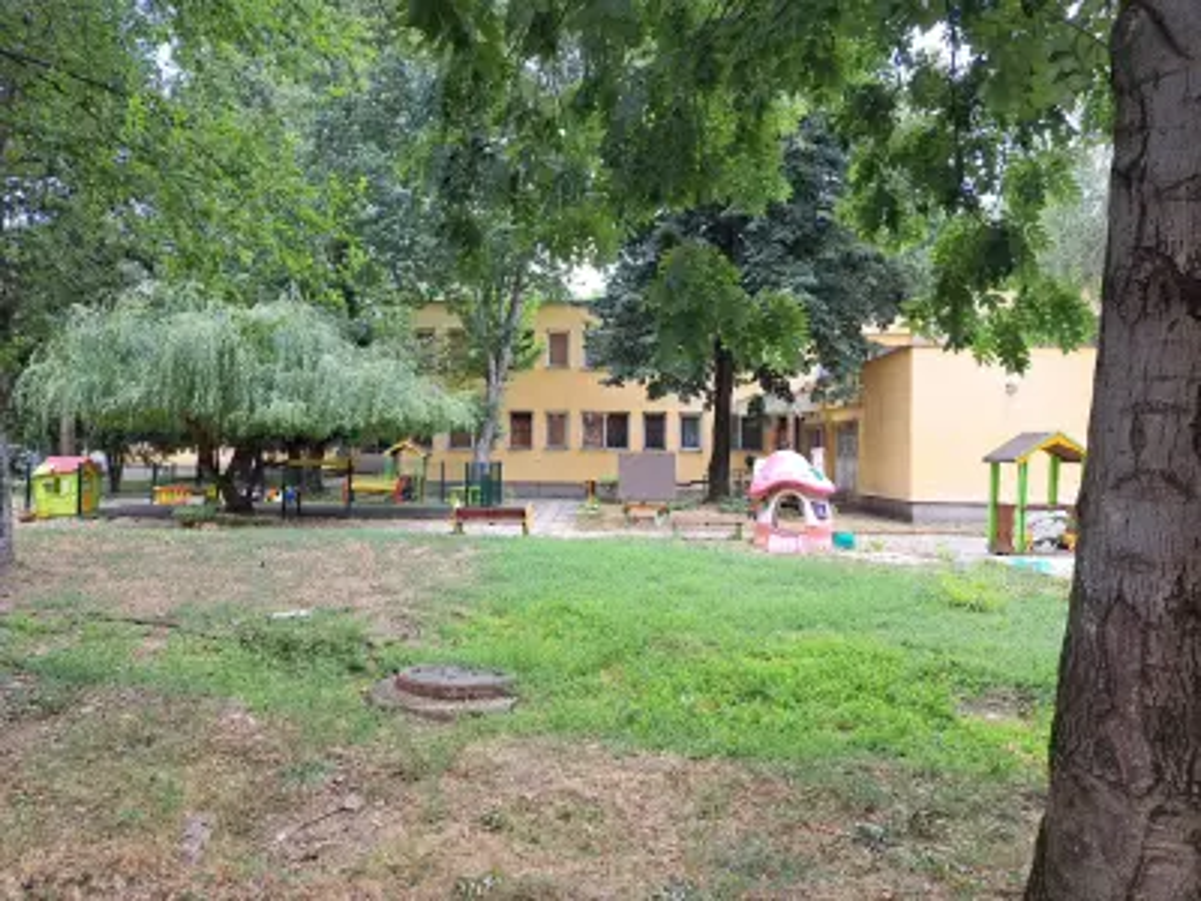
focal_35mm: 24
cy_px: 450
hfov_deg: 71.6
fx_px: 833
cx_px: 600
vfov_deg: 56.8
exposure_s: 1/147
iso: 50
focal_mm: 5.23
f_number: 1.8
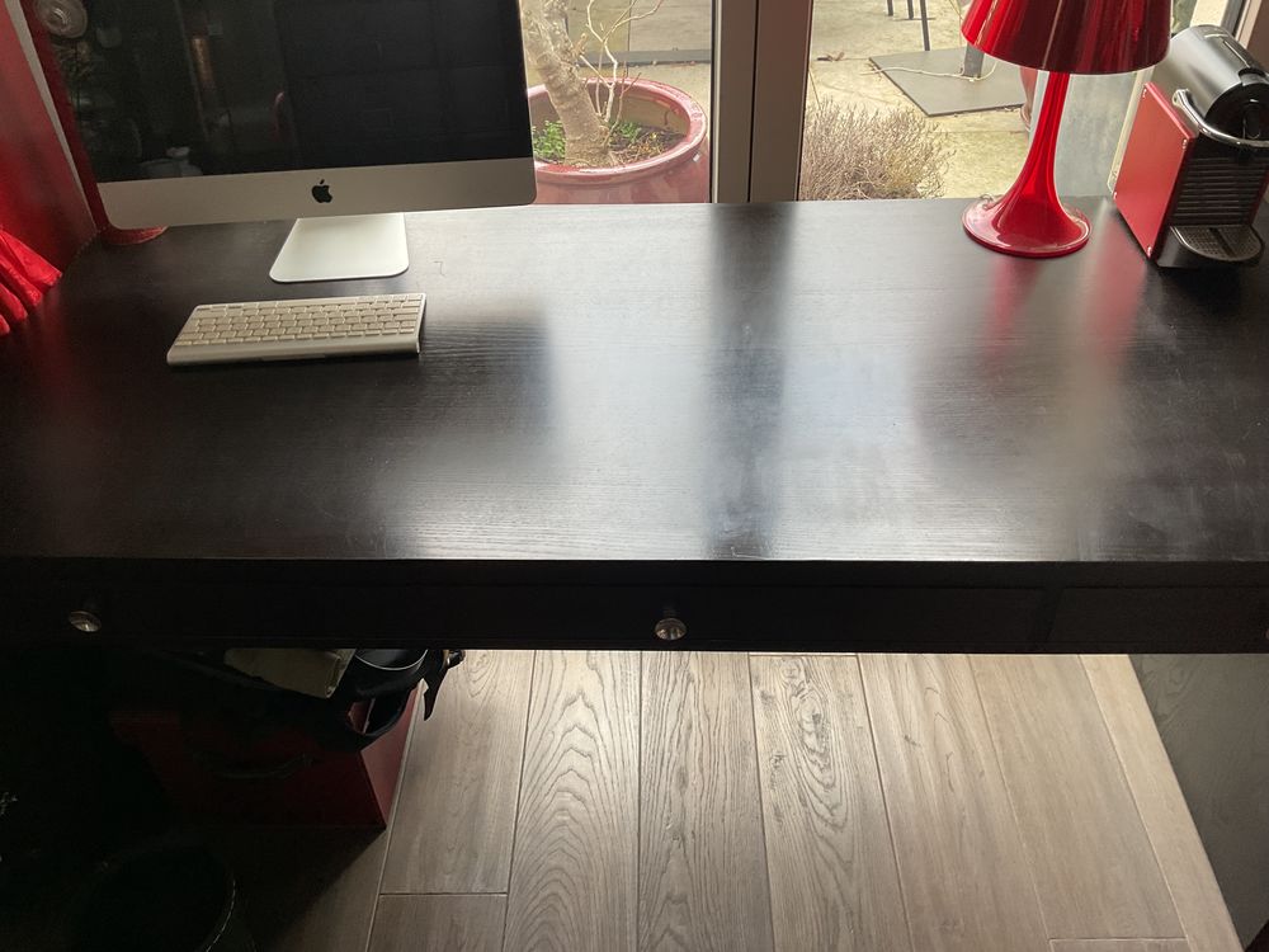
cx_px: 634
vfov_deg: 48.2
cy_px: 476
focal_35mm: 29
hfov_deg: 61.7
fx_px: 1063
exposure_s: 1/60
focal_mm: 3
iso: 64
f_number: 1.8
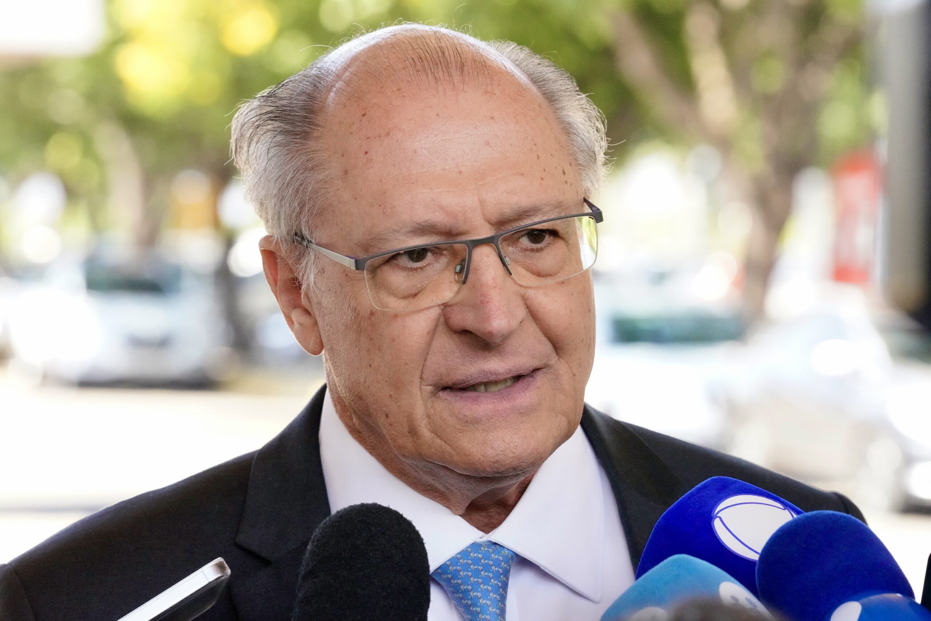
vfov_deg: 7.5
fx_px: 4758
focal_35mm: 184
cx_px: 466
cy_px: 310
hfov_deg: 11.2
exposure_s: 1/800
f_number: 10
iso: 10000
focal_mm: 184
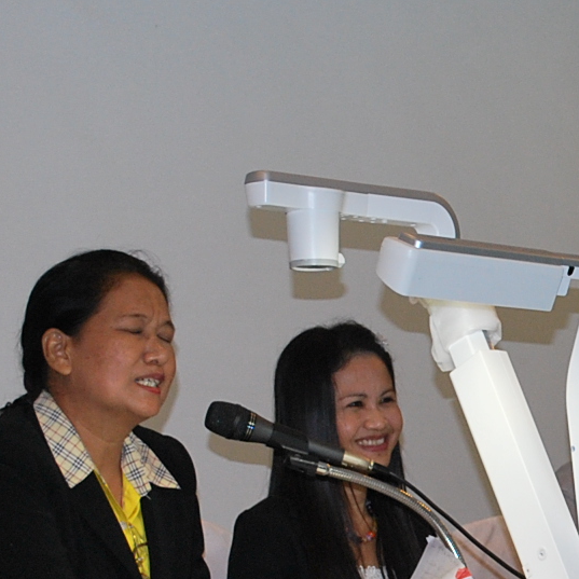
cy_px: 456
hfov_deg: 12.5
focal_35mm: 138
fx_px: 2611
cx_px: 617
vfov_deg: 12.6
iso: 400
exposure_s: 1/50
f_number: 5
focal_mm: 30
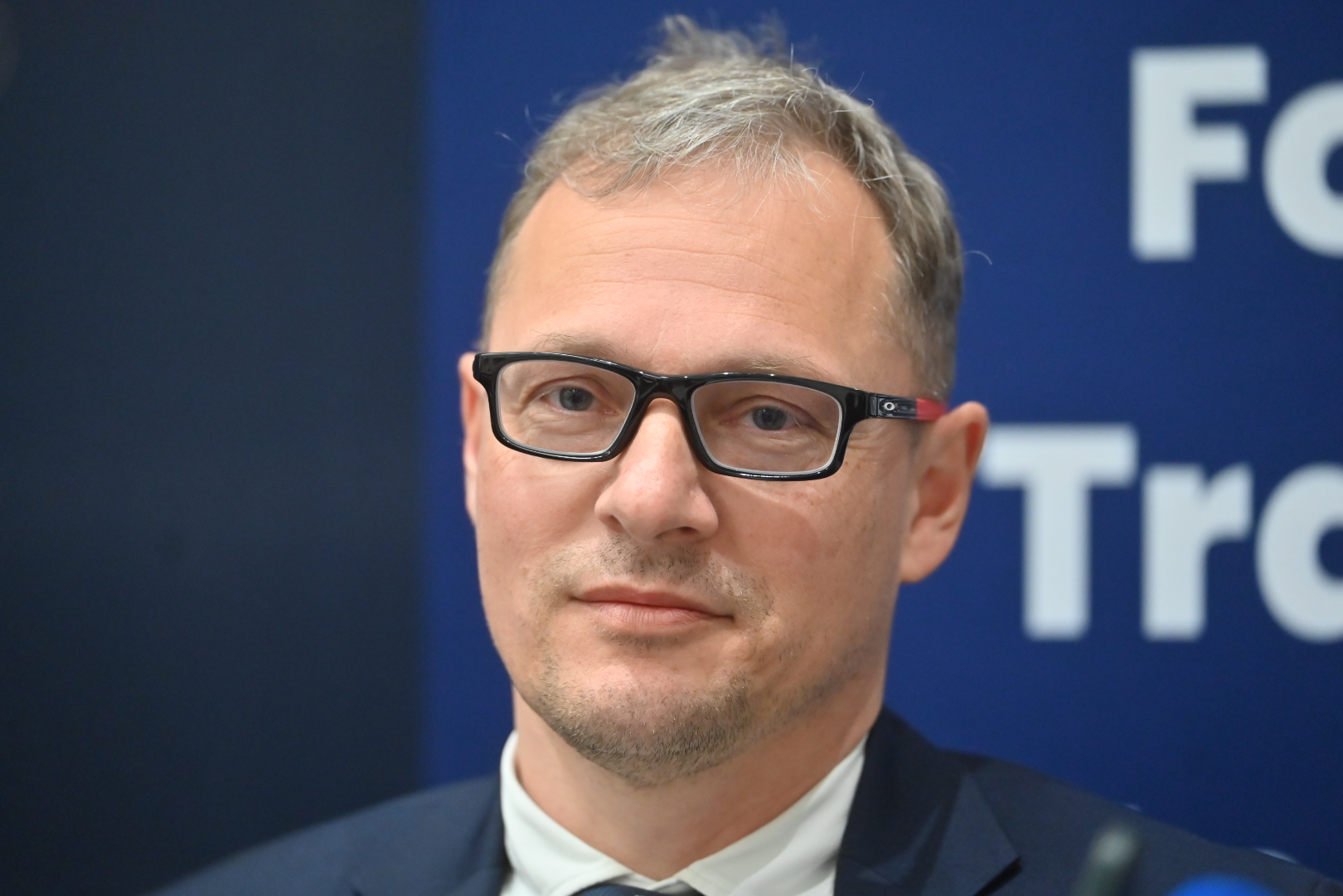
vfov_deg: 8.9
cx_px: 672
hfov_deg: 13.2
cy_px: 448
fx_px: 5782
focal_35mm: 155
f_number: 2.8
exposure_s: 1/400
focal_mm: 155
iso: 3600
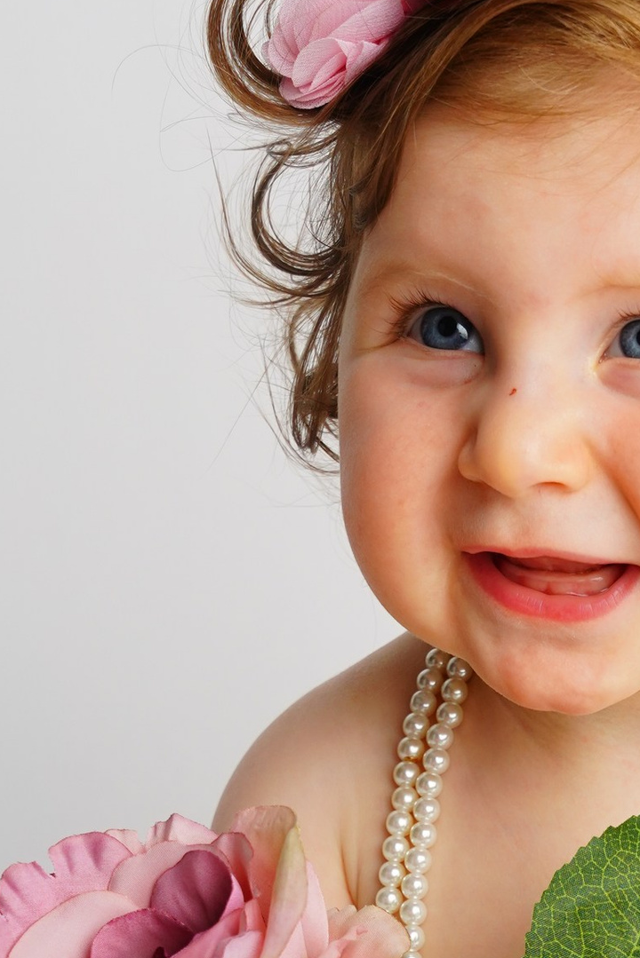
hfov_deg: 10.5
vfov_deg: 15.2
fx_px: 3477
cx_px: 502
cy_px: 1120
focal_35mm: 130
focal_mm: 36.7
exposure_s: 1/200
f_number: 6.3
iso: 320
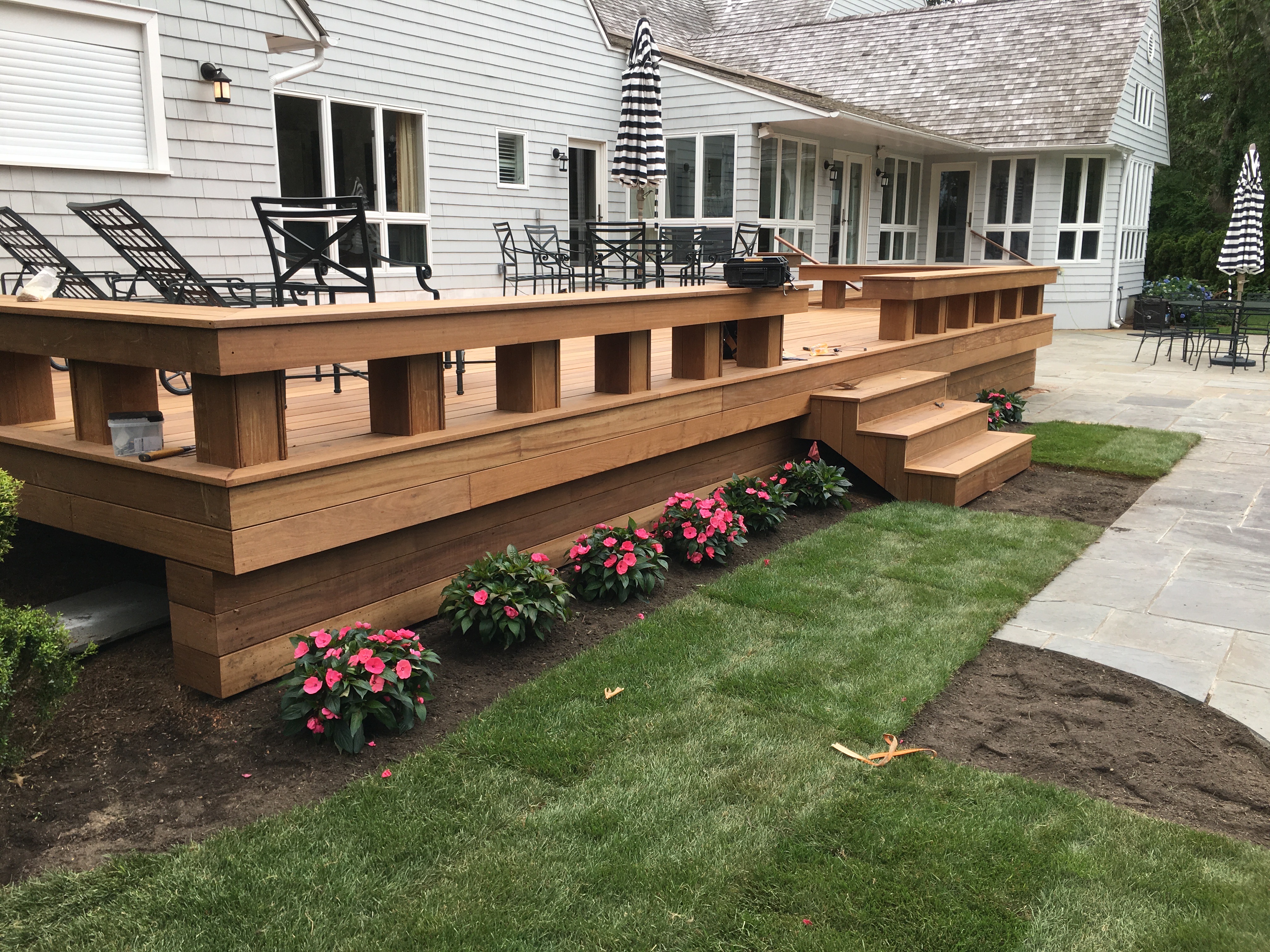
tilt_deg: -12.3
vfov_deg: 48.2
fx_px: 1064
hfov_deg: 61.7
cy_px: 476
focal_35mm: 29
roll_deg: -0.8
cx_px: 635
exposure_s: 1/228
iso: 25
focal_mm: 4.15
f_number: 2.2
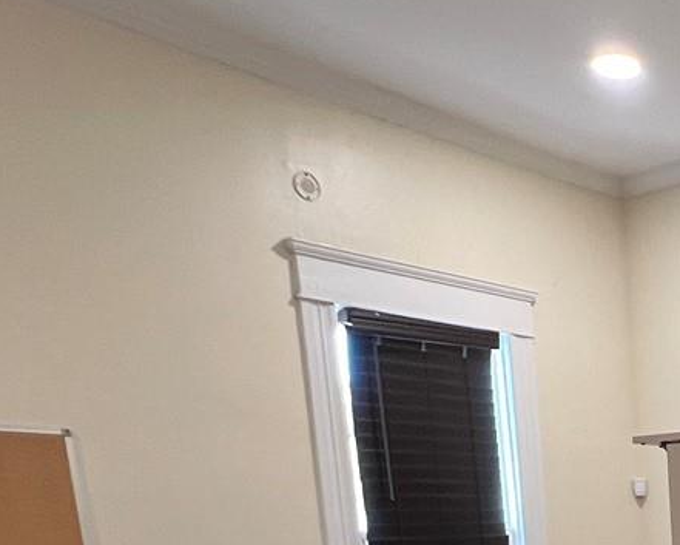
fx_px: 926
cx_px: 859
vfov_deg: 27.4
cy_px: 709
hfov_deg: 31.9
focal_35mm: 46
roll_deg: +2.1
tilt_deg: -9.1
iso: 200
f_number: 1.8
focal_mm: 1.57
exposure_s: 1/60
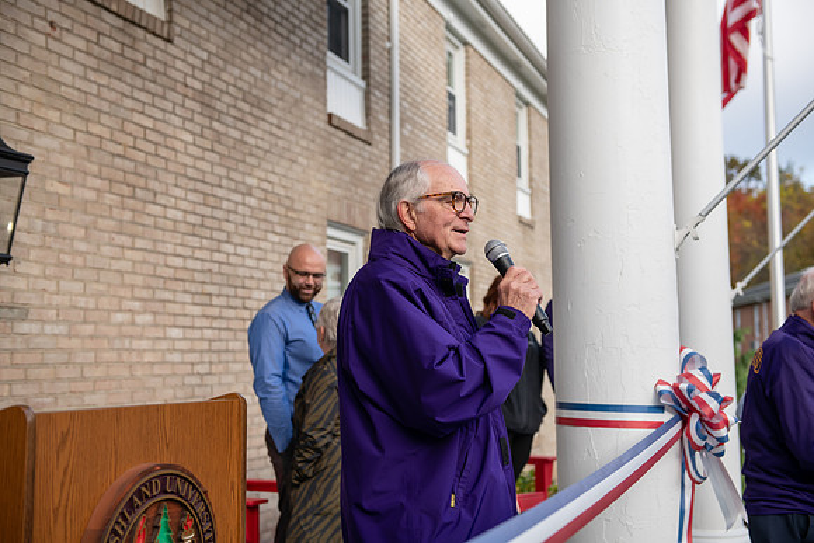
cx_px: 407
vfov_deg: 28.1
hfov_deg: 41.1
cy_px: 272
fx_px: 1086
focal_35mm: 48
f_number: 3.5
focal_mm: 48
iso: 200
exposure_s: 1/400
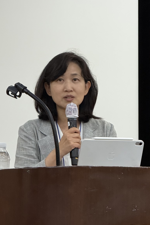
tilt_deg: +5.5
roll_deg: -1.1
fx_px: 1000
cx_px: 67
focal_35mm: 160
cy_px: 139
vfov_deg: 12.8
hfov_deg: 8.6
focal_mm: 15.66
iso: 200
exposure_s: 1/120
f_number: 2.8
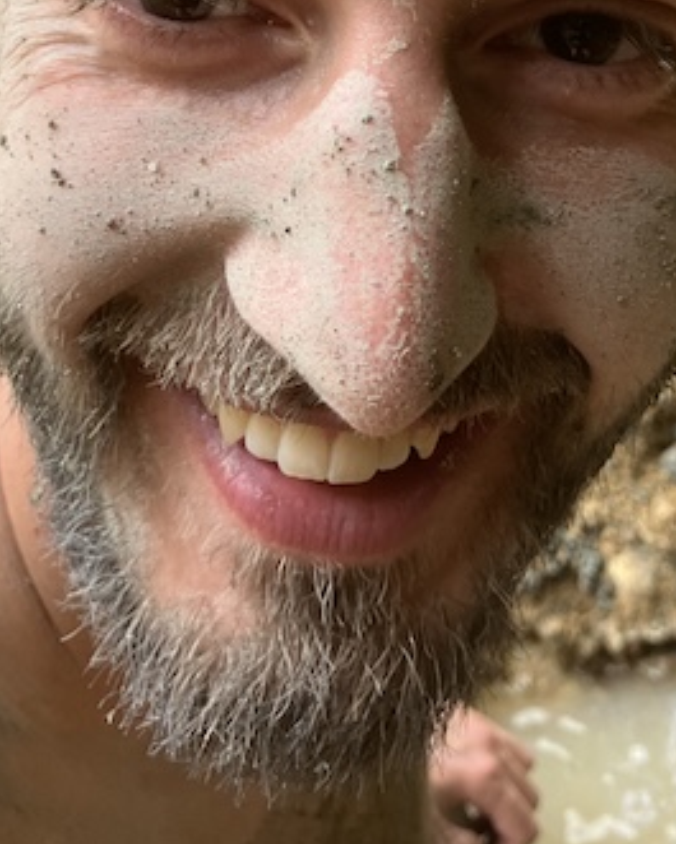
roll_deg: +0.3
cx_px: 388
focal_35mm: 55
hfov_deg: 27.6
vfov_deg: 32.3
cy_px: 73
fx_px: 1375
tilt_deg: -18.7
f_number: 1.8
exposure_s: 1/121
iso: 64
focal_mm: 3.99
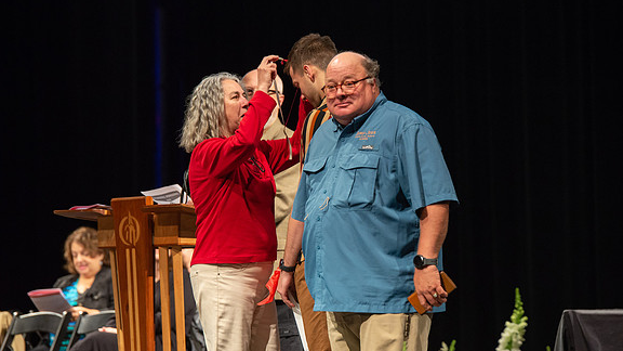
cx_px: 328
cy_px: 177
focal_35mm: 188
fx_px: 3106
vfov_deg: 6.5
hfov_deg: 11.5
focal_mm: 170
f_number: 4
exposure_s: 1/100
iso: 1600
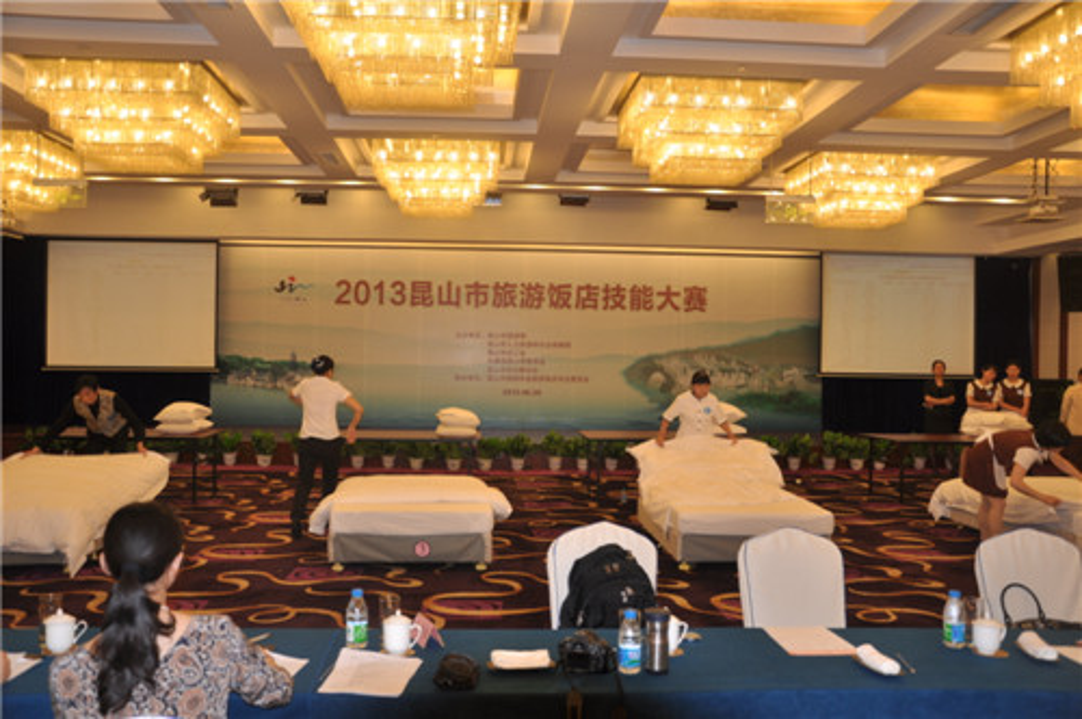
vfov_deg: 39.9
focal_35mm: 33
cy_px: 360
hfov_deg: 57.3
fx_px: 991
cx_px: 541
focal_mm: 22
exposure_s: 1/80
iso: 200
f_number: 3.8
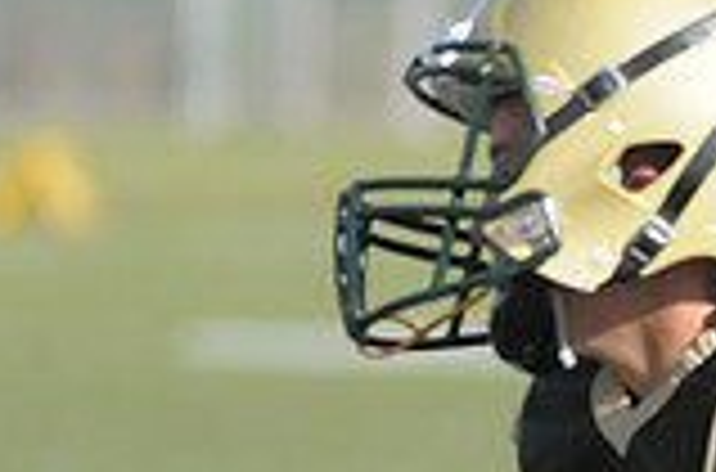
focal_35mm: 1097
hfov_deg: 1.9
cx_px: 1040
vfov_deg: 1.2
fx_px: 21753
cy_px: 771
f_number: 4
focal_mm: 200
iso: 1600
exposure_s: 1/8000
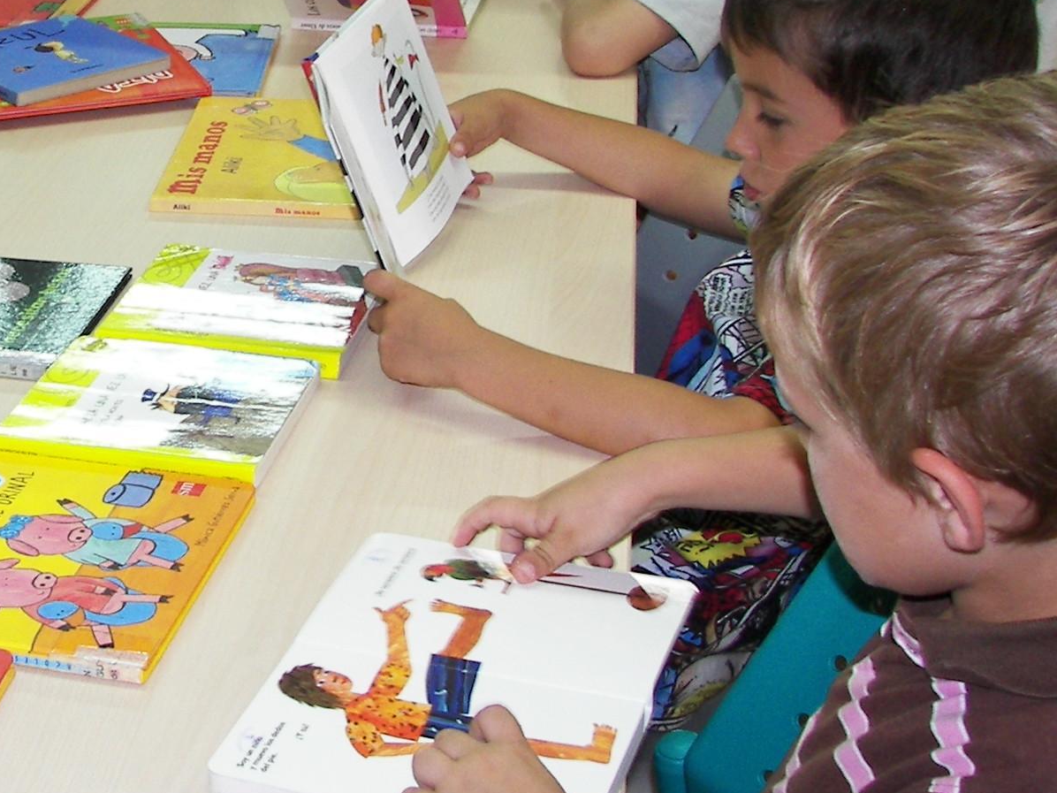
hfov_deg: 24.4
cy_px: 180
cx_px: 124
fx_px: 2382
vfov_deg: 18.7
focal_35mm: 78
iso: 100
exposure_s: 1/30
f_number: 2.8
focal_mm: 6
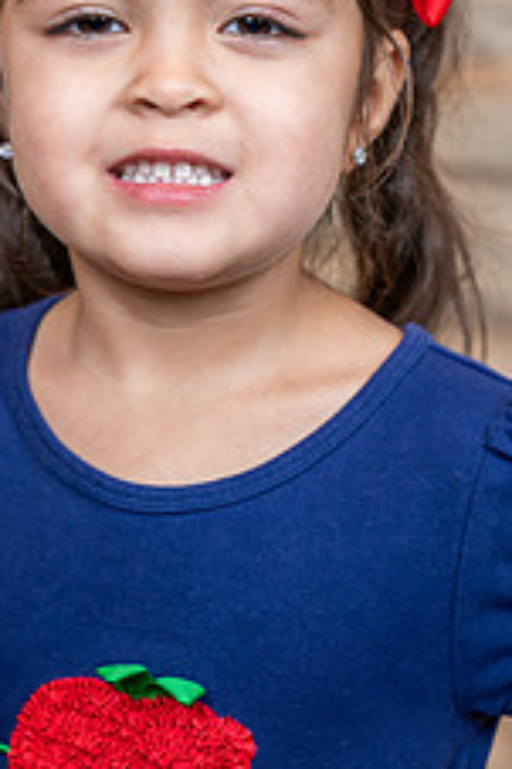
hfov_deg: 10.1
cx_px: 170
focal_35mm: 135
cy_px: 308
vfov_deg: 15.2
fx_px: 2884
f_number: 4.5
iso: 400
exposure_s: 1/200
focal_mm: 68
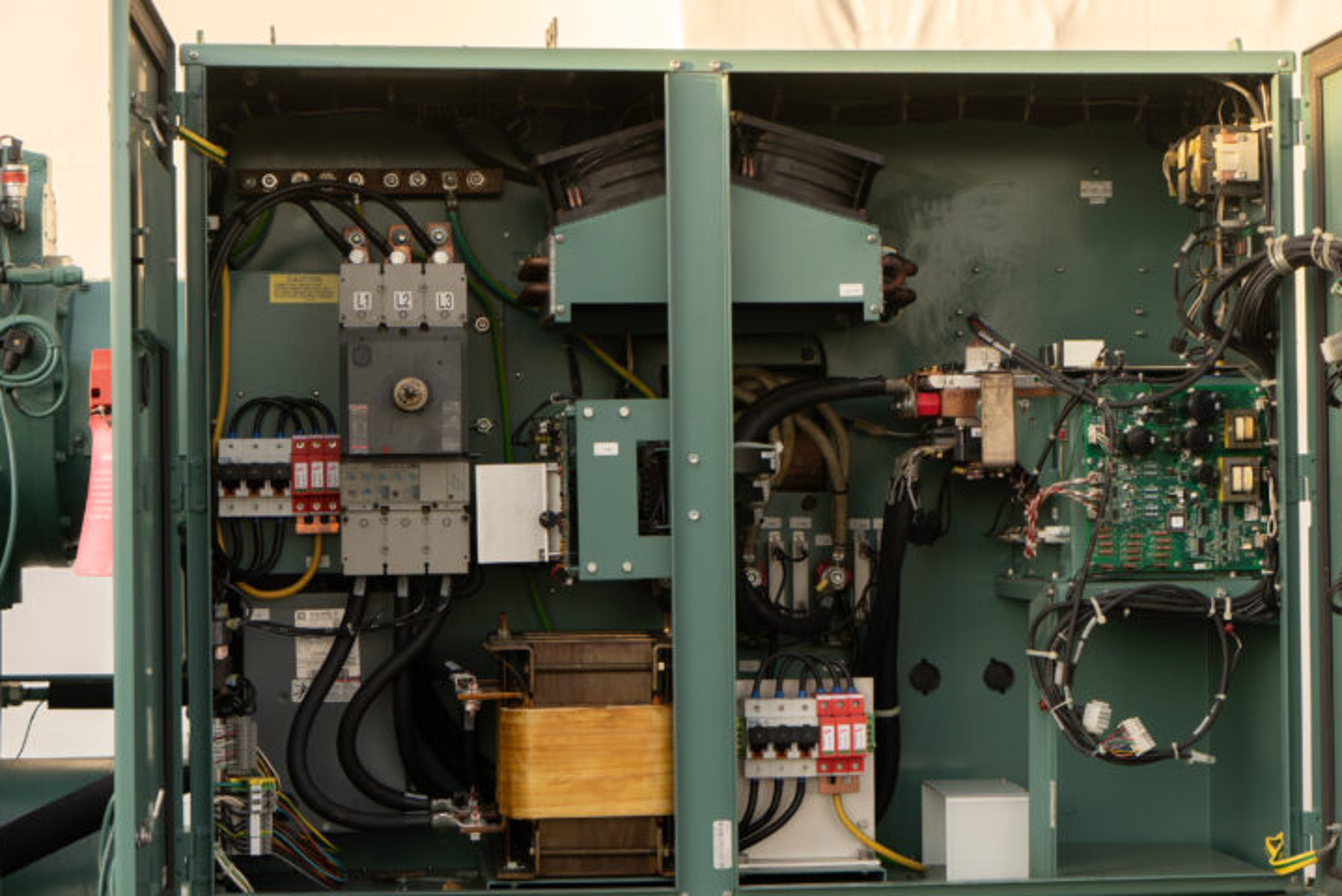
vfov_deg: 16.3
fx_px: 3132
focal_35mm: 84
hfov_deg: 24.2
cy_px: 488
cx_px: 754
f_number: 7.1
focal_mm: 59
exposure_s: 1/160
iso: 200
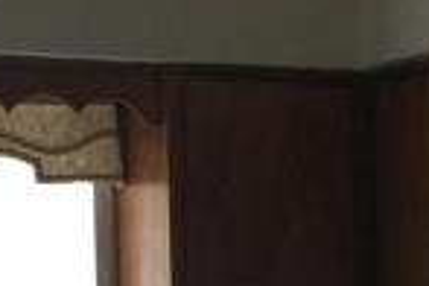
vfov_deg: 8.4
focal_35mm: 158
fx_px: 1883
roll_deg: +0.1
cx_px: 376
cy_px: 482
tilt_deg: -4.8
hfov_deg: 12.9
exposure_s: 1/15
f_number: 2.2
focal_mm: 4.15
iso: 64
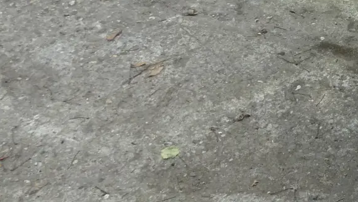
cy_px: 83
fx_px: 826
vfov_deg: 13.9
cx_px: 553
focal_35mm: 87
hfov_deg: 20.5
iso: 80
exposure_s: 1/160
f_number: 3.3
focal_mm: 4.3
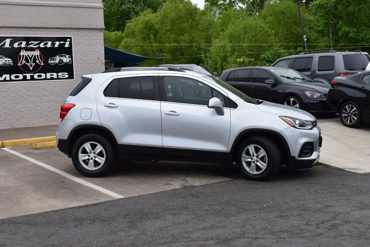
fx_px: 524
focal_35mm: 51
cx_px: 185
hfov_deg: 38.9
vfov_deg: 26.5
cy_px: 124
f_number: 10
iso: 400
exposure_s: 1/250
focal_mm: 34
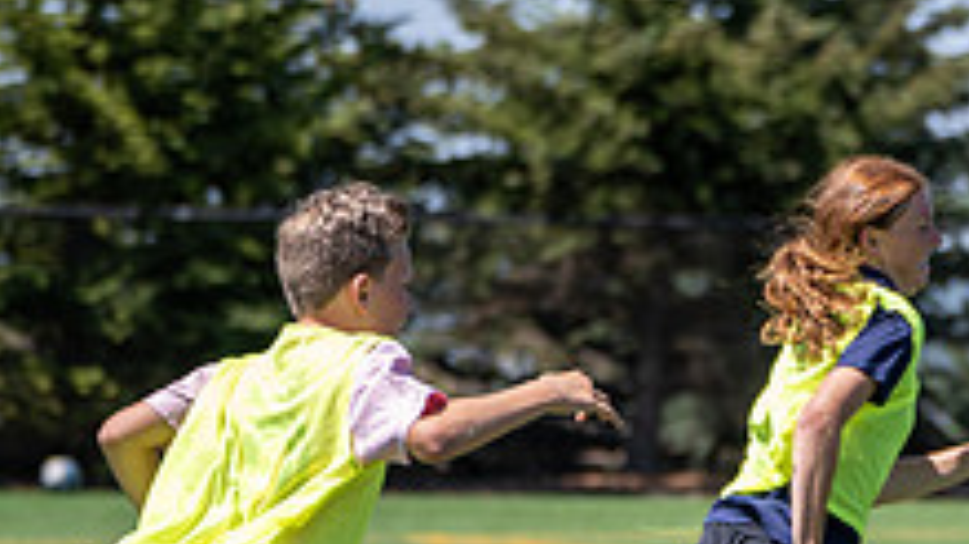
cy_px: 388
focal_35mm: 283
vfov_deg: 4.3
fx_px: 7269
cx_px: 1208
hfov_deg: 7.6
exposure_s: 1/800
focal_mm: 102
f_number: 2.8
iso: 50
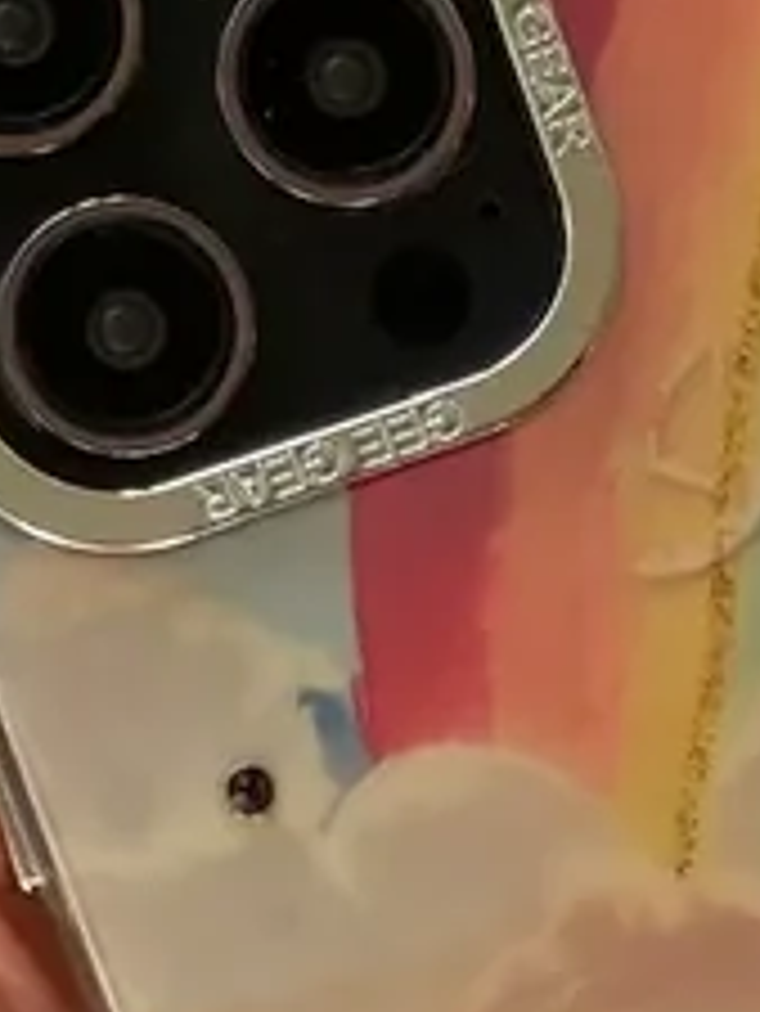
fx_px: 5615
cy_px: 891
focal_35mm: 192
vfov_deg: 10.2
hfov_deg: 7.7
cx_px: 528
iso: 64
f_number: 1.78
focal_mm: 6.86
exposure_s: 1/651
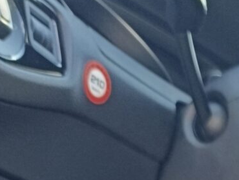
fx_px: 1100
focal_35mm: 159
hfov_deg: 10.5
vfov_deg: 7.8
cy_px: 593
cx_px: 593
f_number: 1.6
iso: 64
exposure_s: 1/100
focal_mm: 6.14
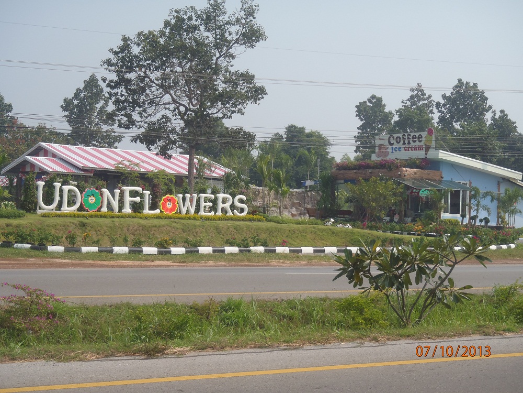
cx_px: 262
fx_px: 967
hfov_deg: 30.3
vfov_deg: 22.9
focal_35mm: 64
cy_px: 196
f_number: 5.4
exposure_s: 1/400
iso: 80
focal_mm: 11.43
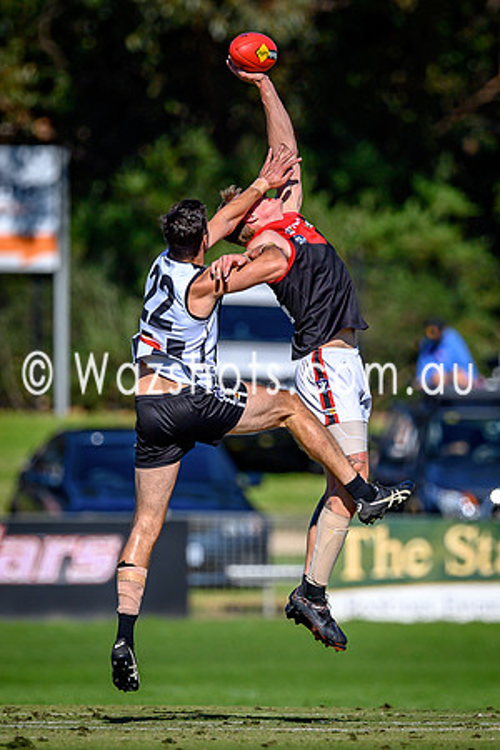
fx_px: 19403
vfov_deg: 2.2
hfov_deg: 1.5
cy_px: 384
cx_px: 319
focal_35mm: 931
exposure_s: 1/2500
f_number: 4
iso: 160
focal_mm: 500
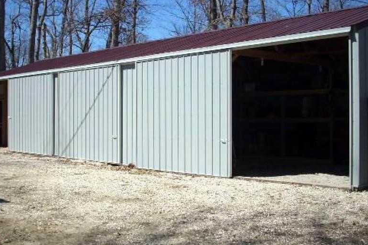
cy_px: 104
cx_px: 169
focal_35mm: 51
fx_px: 521
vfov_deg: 26.4
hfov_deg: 38.9
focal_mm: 6.2
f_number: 5.6
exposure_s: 1/402
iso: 64
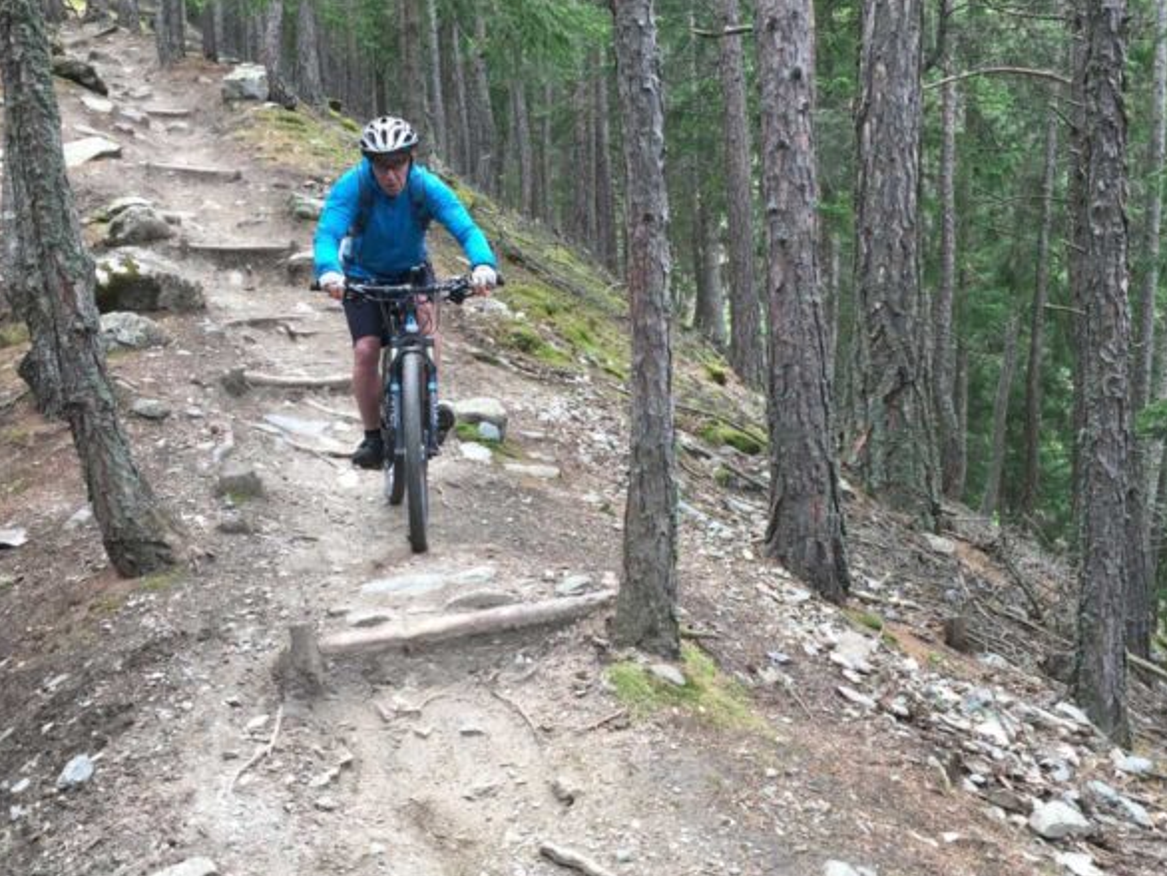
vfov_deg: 37.7
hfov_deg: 48.9
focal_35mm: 38
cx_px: 617
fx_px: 1282
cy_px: 494
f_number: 2.2
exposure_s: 1/100
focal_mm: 4.15
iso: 40
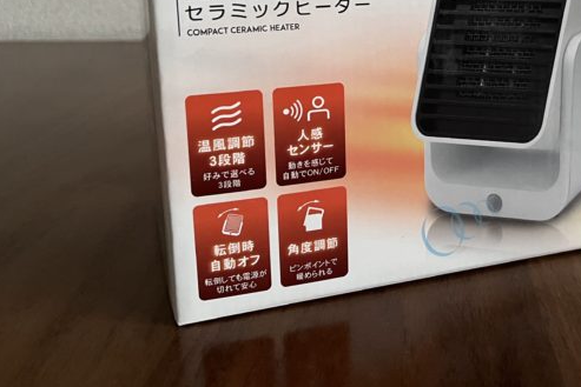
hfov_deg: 42.8
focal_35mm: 45
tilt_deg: -11.7
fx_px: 726
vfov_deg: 29.0
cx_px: 402
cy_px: 63
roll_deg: +0.9
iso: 500
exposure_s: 1/46
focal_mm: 5.1
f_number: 1.6
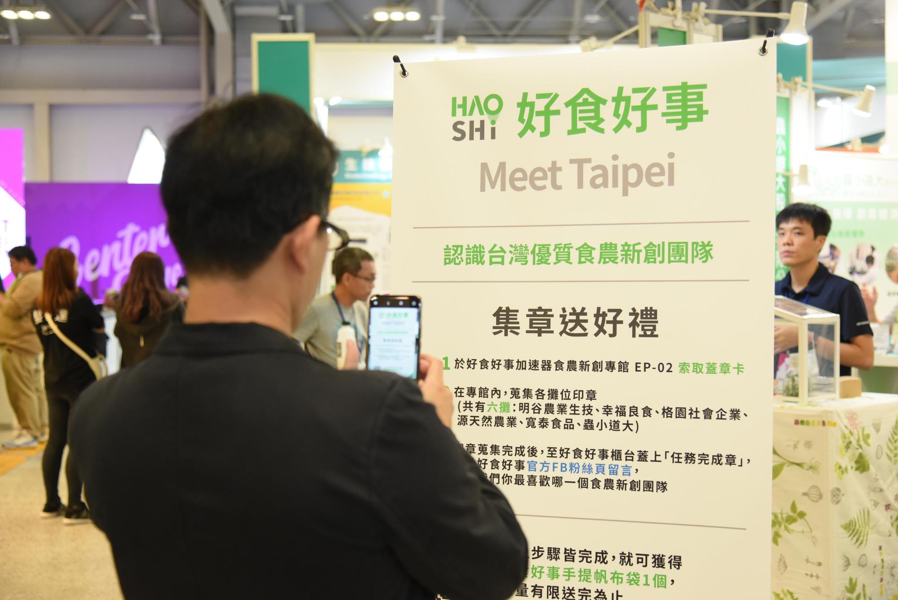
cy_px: 300
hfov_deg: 38.2
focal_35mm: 52
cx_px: 449
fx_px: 1298
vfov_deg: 26.0
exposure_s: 1/160
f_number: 4
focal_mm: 52
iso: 1600
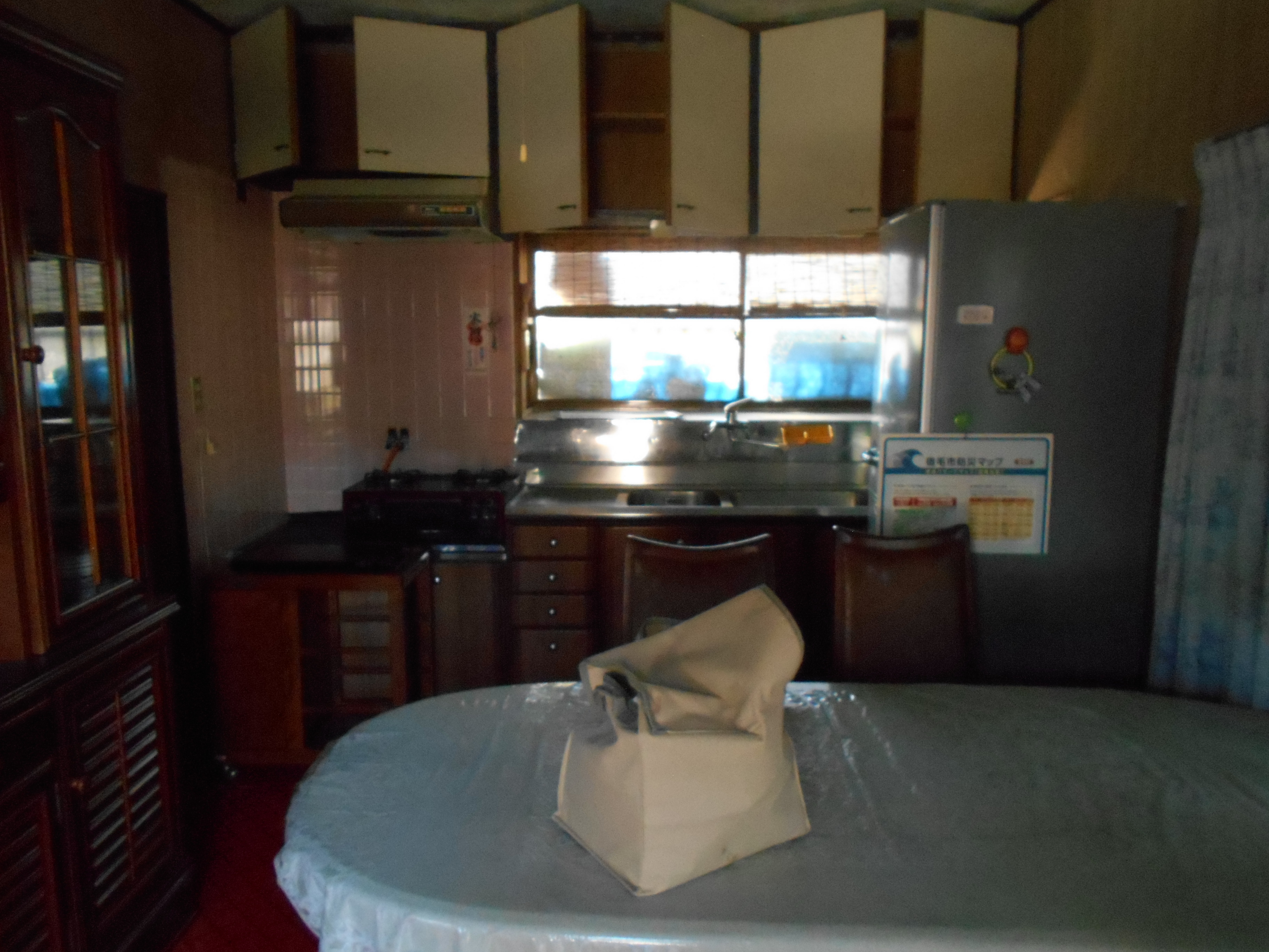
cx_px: 634
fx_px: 953
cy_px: 476
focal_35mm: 26
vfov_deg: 53.1
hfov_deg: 67.3
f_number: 3.2
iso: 800
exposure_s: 1/60
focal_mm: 4.6
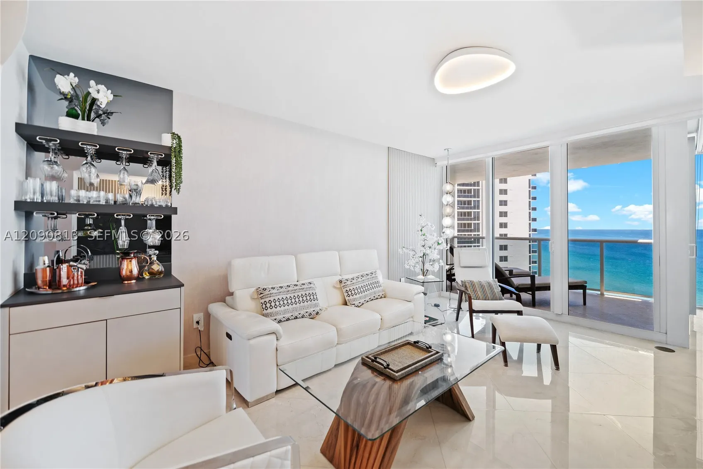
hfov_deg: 104.2
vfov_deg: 81.2
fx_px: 273
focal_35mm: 14
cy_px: 234
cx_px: 352
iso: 100
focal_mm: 14
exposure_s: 1/15
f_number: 2.8
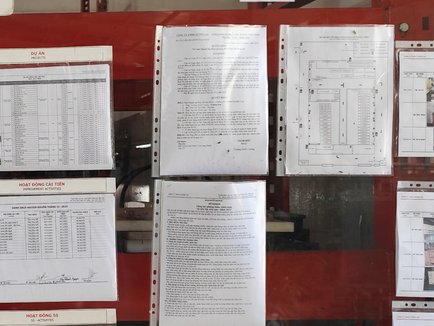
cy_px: 181
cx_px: -34
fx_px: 827
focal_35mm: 66
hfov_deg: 27.1
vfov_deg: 22.2
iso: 250
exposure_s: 1/100
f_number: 1.65
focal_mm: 6.14
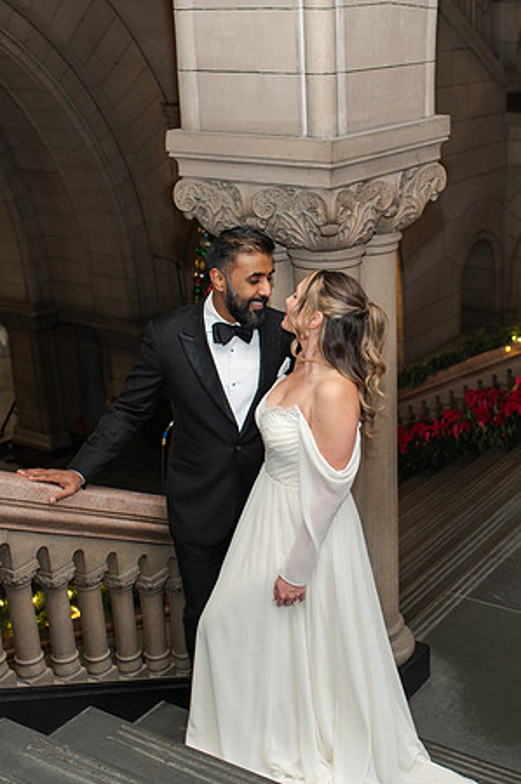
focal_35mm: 54
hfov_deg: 24.8
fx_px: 1173
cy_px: 397
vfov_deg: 37.0
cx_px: 388
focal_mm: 35
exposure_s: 1/200
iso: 1000
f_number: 3.5
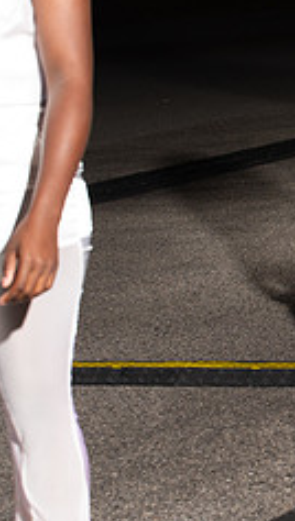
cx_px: 601
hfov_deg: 6.6
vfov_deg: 12.0
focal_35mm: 179
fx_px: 2480
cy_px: 114
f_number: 6.3
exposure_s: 1/200
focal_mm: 70
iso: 1000
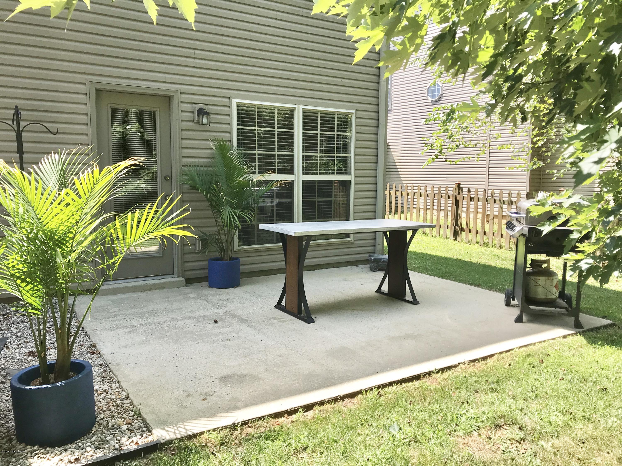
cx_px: 311
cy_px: 233
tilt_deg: -6.9
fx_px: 503
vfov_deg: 49.7
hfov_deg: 63.4
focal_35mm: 28
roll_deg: -0.6
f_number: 1.8
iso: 20
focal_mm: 3.99
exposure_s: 1/736
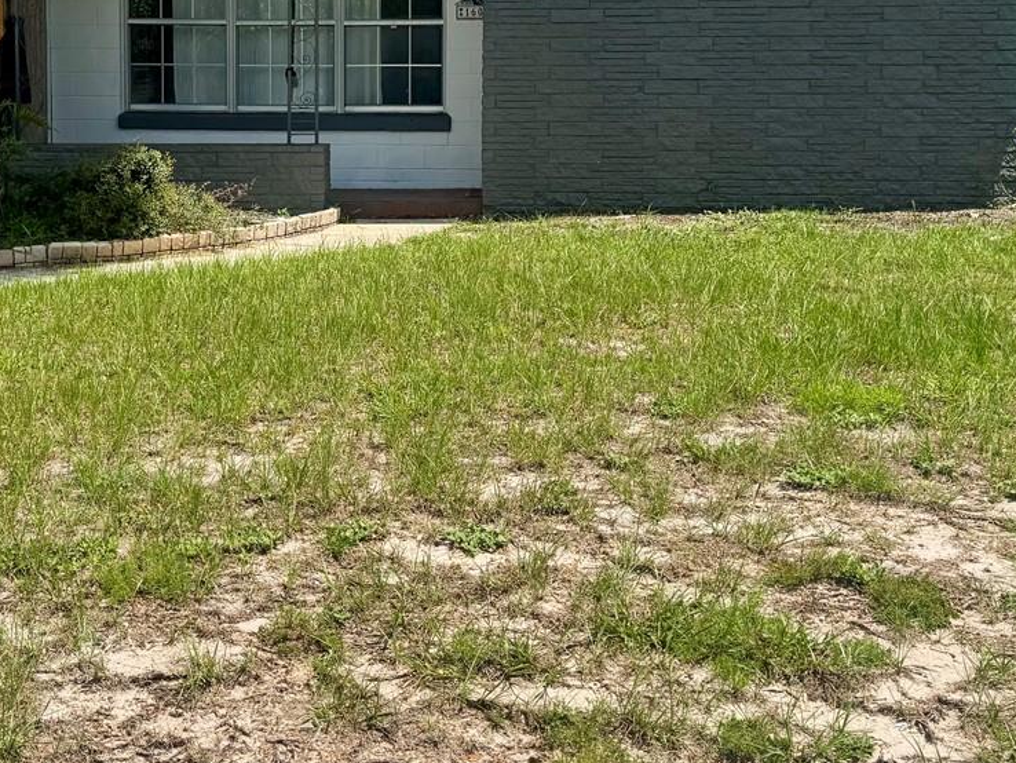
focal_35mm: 52
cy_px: 161
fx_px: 1527
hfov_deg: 36.6
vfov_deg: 27.5
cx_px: 388
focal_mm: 6.76
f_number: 1.78
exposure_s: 1/4608
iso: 80
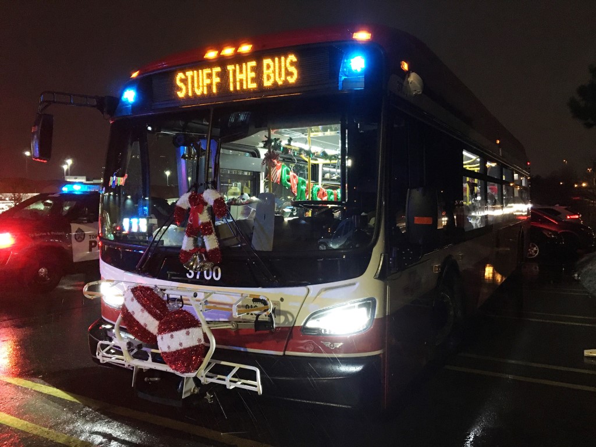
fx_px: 499
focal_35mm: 29
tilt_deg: -0.6
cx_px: 298
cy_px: 224
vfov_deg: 48.2
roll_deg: +0.8
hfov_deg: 61.7
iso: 250
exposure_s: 1/15
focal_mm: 4.15
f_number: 2.2
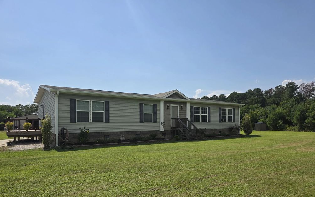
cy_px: 119
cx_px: 155
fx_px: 215
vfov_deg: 48.9
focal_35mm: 25
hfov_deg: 72.6
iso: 50
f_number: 1.7
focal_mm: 6.3
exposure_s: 1/7944
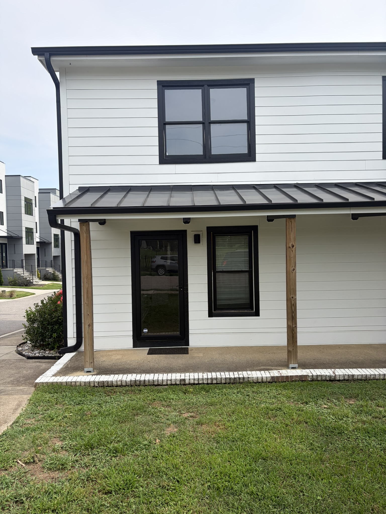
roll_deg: -0.1
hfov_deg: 53.1
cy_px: 257
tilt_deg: -0.2
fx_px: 387
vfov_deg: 67.3
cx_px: 193
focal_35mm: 26
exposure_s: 1/1799
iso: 50
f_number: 1.6
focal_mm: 5.96
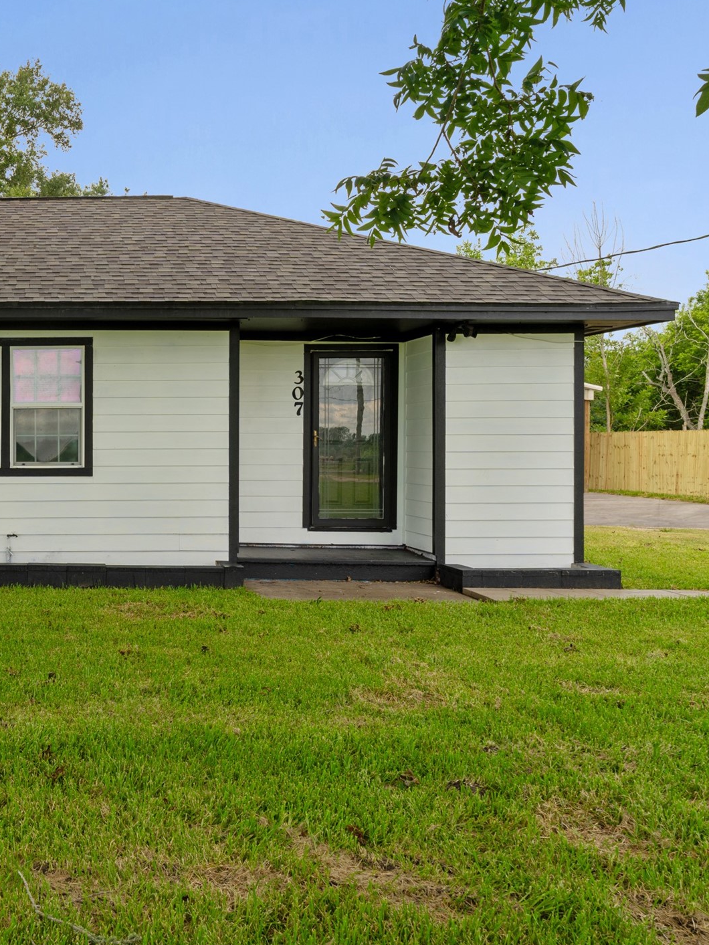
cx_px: 43
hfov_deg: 37.4
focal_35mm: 35
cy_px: 474
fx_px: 957
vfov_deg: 52.6
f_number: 8
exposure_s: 1/30
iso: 100
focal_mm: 15.8
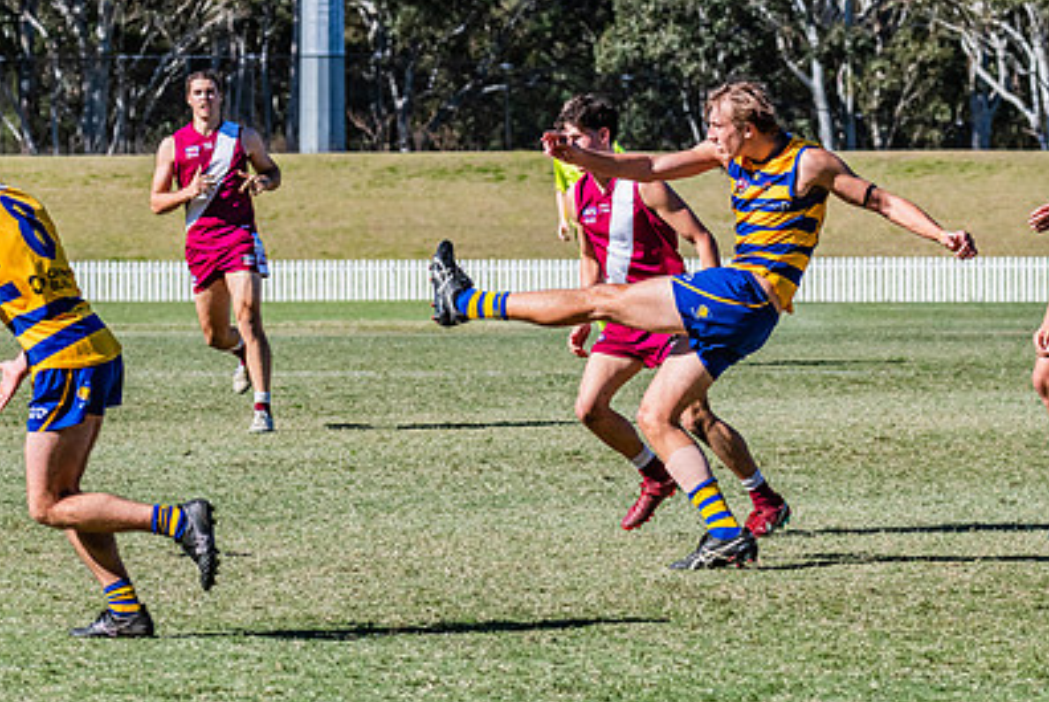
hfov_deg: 8.0
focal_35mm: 258
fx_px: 7526
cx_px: 620
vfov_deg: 5.3
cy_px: 292
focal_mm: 170
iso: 800
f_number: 9
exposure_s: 1/1600
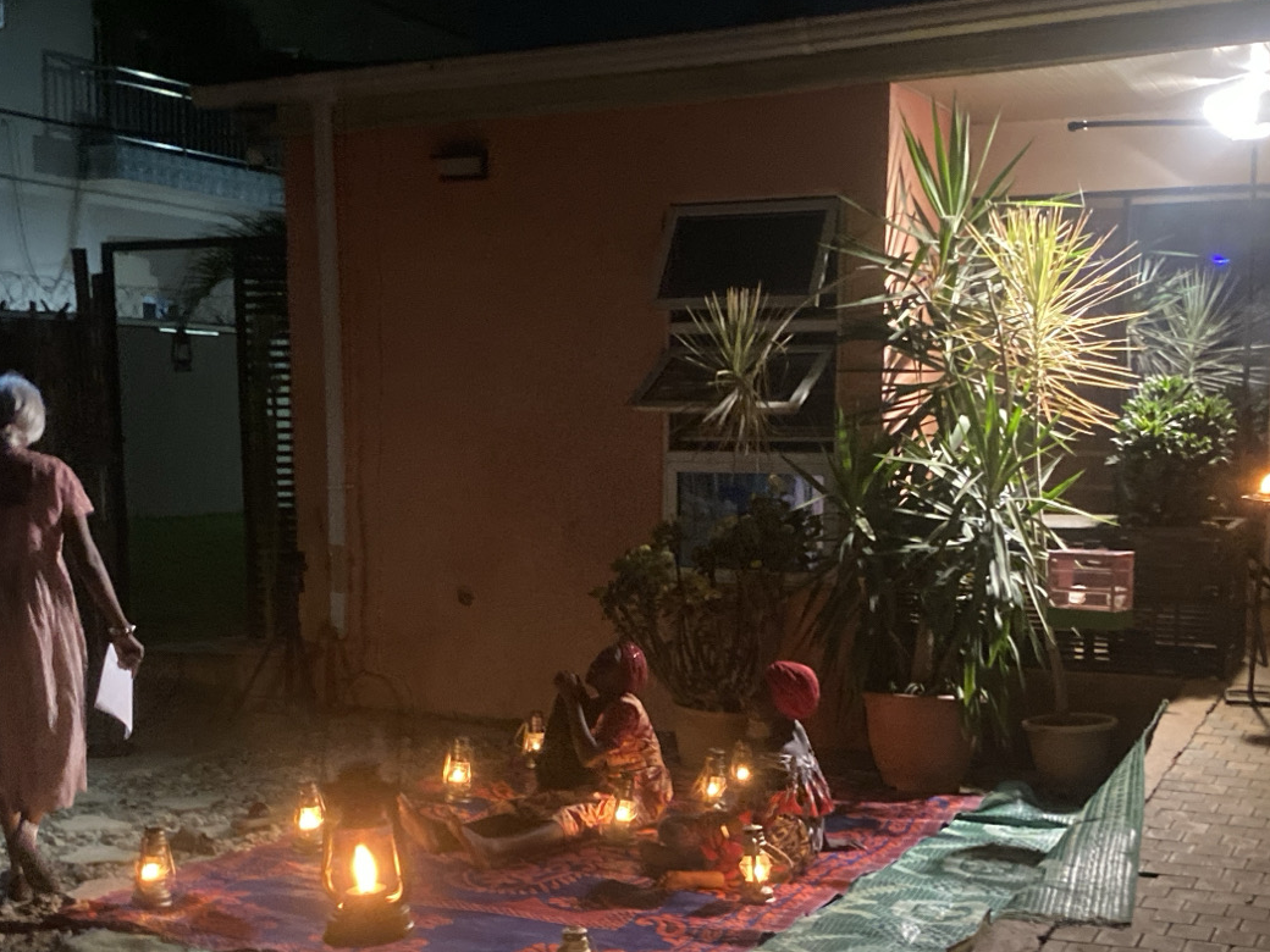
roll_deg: -0.6
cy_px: 618
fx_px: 1834
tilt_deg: -9.0
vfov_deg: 29.0
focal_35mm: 50
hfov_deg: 38.2
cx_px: 608
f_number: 1.8
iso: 1000
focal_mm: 4.25
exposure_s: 1/25
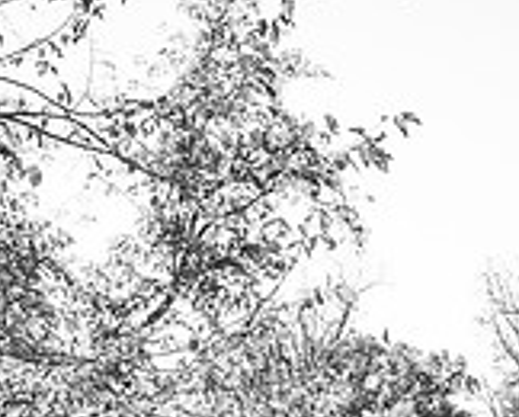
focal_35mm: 98
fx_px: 1507
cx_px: 481
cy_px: 532
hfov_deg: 19.1
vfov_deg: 15.1
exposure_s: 1/160
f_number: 6.3
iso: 100
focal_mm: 29
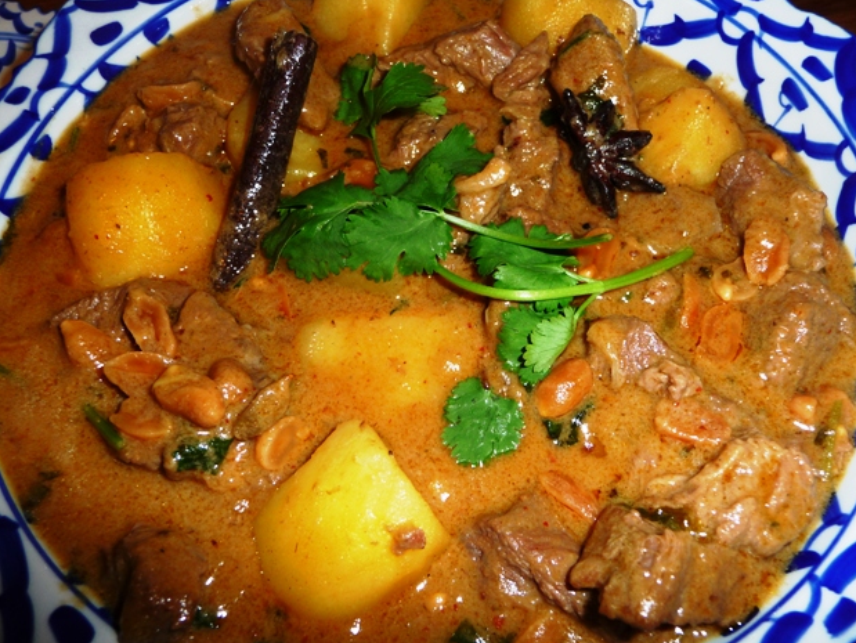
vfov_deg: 45.5
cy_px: 314
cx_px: 441
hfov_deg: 58.3
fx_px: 767
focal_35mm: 31
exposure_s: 1/30
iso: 100
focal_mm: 5
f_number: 3.4
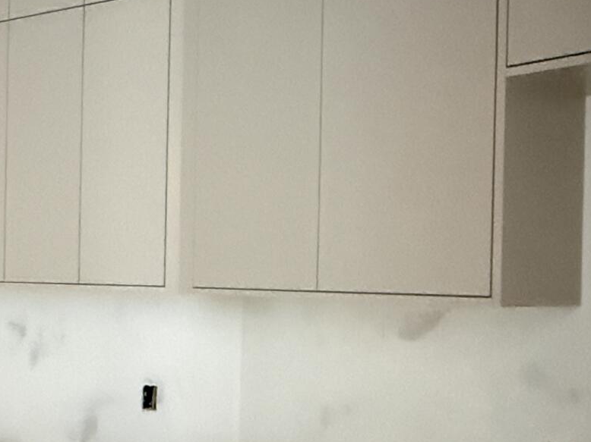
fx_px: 922
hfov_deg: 32.2
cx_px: -23
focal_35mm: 54
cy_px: 285
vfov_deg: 26.9
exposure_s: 1/48
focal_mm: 2.22
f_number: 2.2
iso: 1600
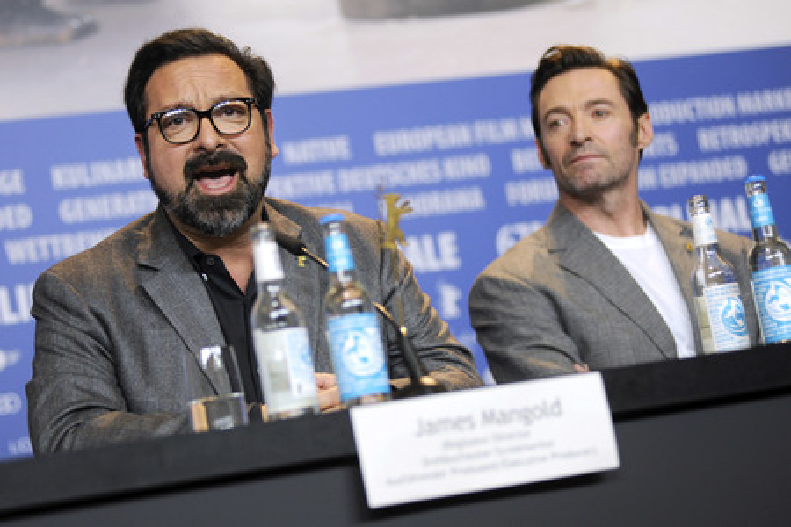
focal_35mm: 105
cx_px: 396
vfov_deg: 13.0
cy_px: 264
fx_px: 2307
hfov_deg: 19.5
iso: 1250
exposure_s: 1/640
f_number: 2.8
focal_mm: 105
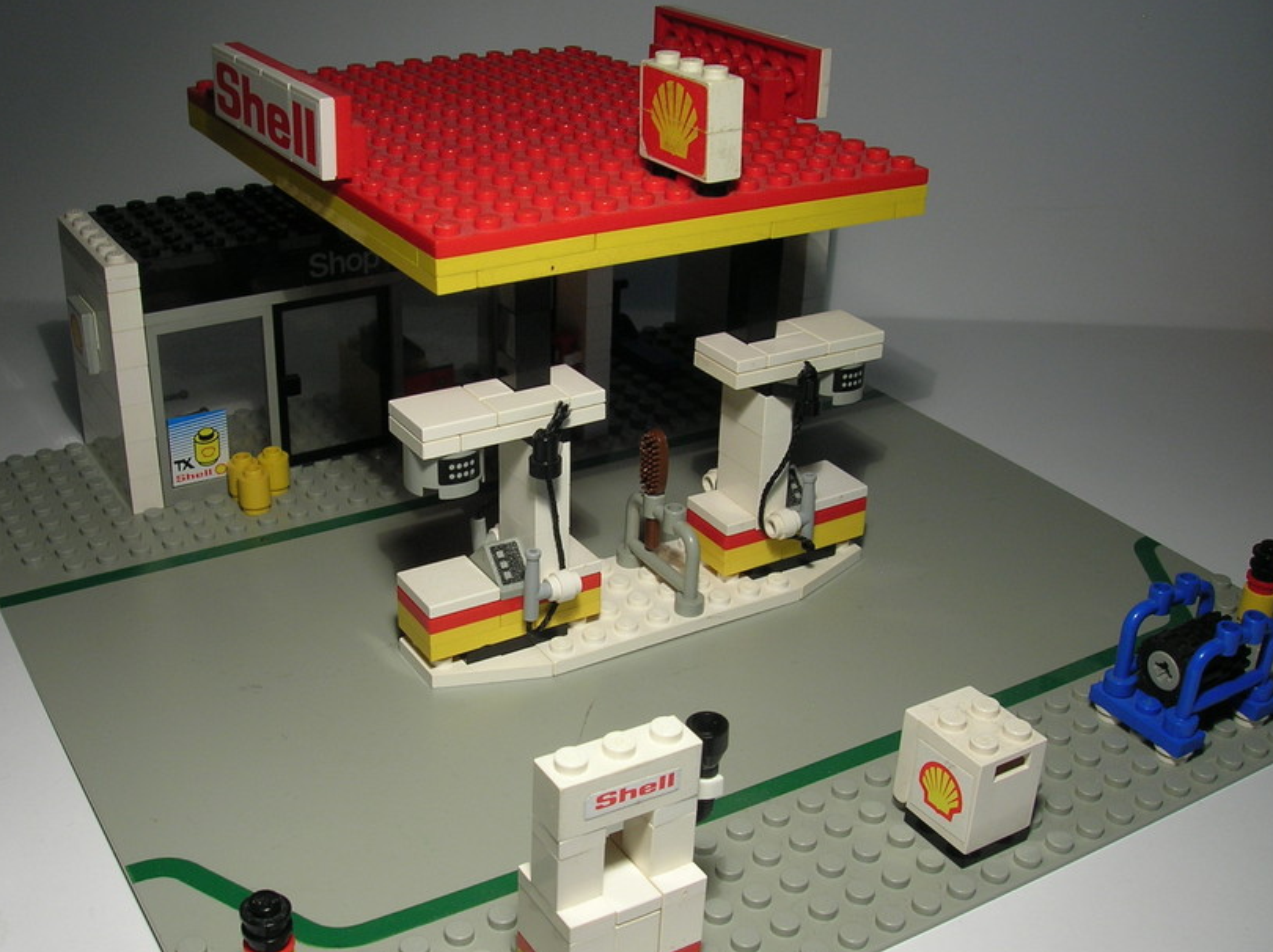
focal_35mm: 40
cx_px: 592
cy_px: 511
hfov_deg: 46.8
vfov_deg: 35.9
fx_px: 1470
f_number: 4.9
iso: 50
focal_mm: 6
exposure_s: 1/18.6
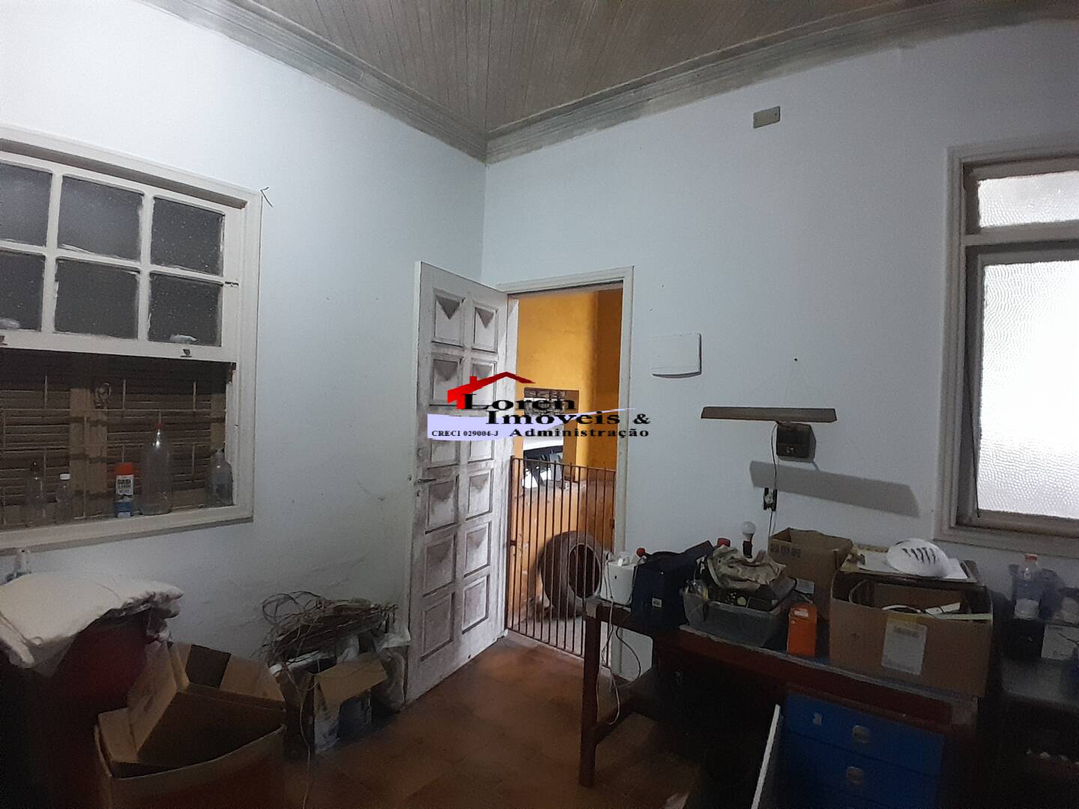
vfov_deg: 74.7
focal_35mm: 17
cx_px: 540
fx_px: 530
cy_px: 404
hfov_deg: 91.0
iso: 500
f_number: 2.2
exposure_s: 1/20
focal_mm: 1.46
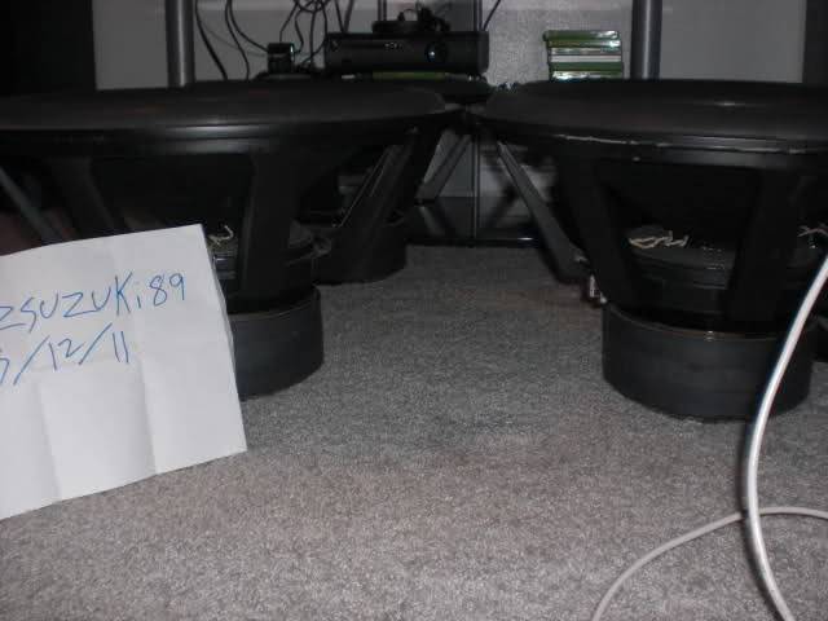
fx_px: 909
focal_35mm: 38
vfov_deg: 37.7
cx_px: 414
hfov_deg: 49.0
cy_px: 310
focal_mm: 6.3
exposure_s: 1/60
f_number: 3.1
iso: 200
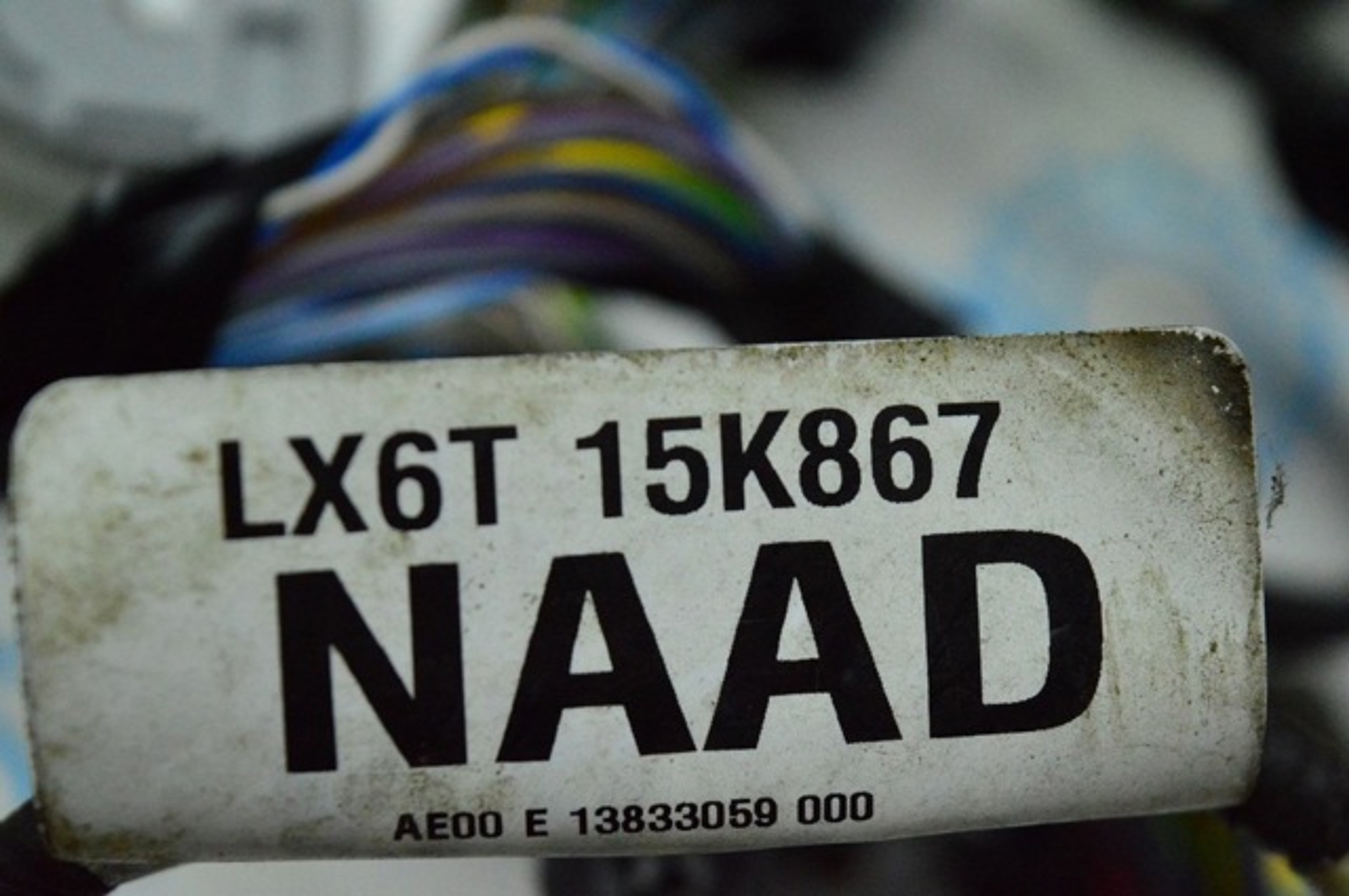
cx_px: 674
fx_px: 3088
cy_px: 448
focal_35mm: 82
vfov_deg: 16.5
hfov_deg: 24.6
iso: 6400
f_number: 6.3
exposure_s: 1/640
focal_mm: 55
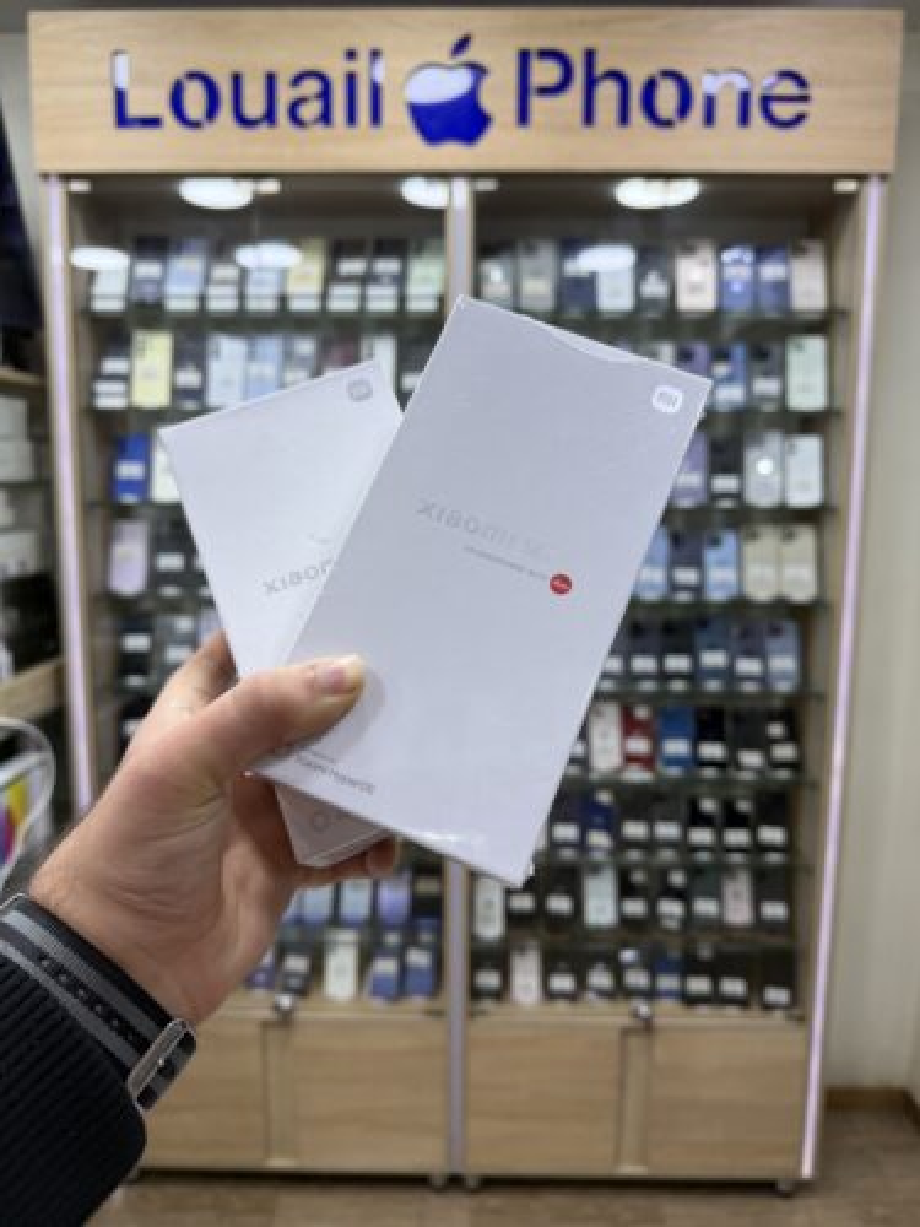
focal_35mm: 24
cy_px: 614
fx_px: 850
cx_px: 460
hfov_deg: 56.8
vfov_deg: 71.6
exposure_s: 1/166
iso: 64
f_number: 1.78
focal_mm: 6.76
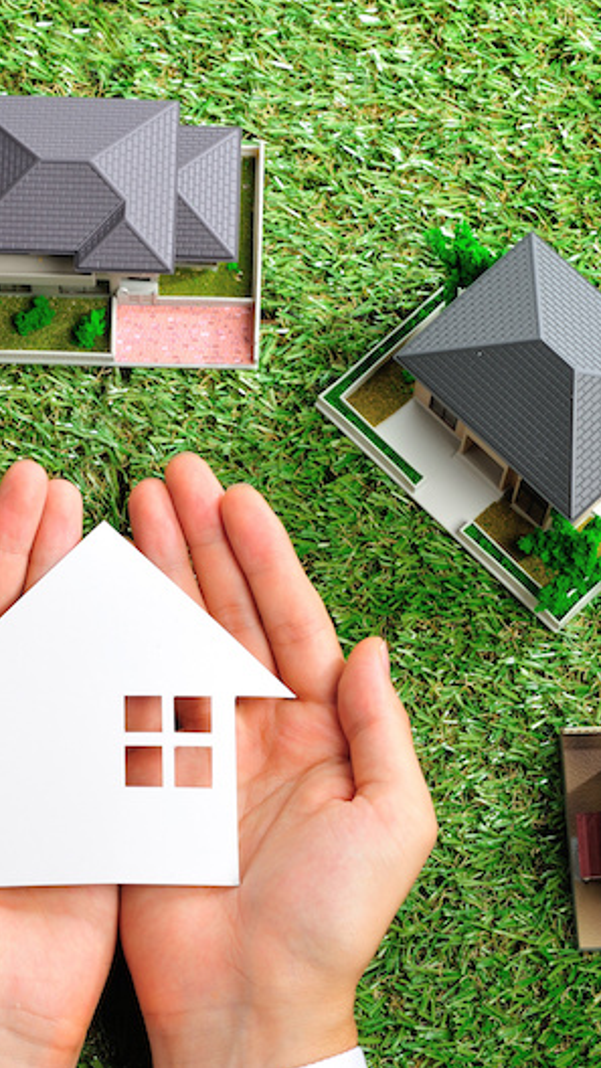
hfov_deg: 10.9
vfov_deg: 19.3
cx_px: 146
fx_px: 3145
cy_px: 534
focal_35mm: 111
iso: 200
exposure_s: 1/125
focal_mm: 70
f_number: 14
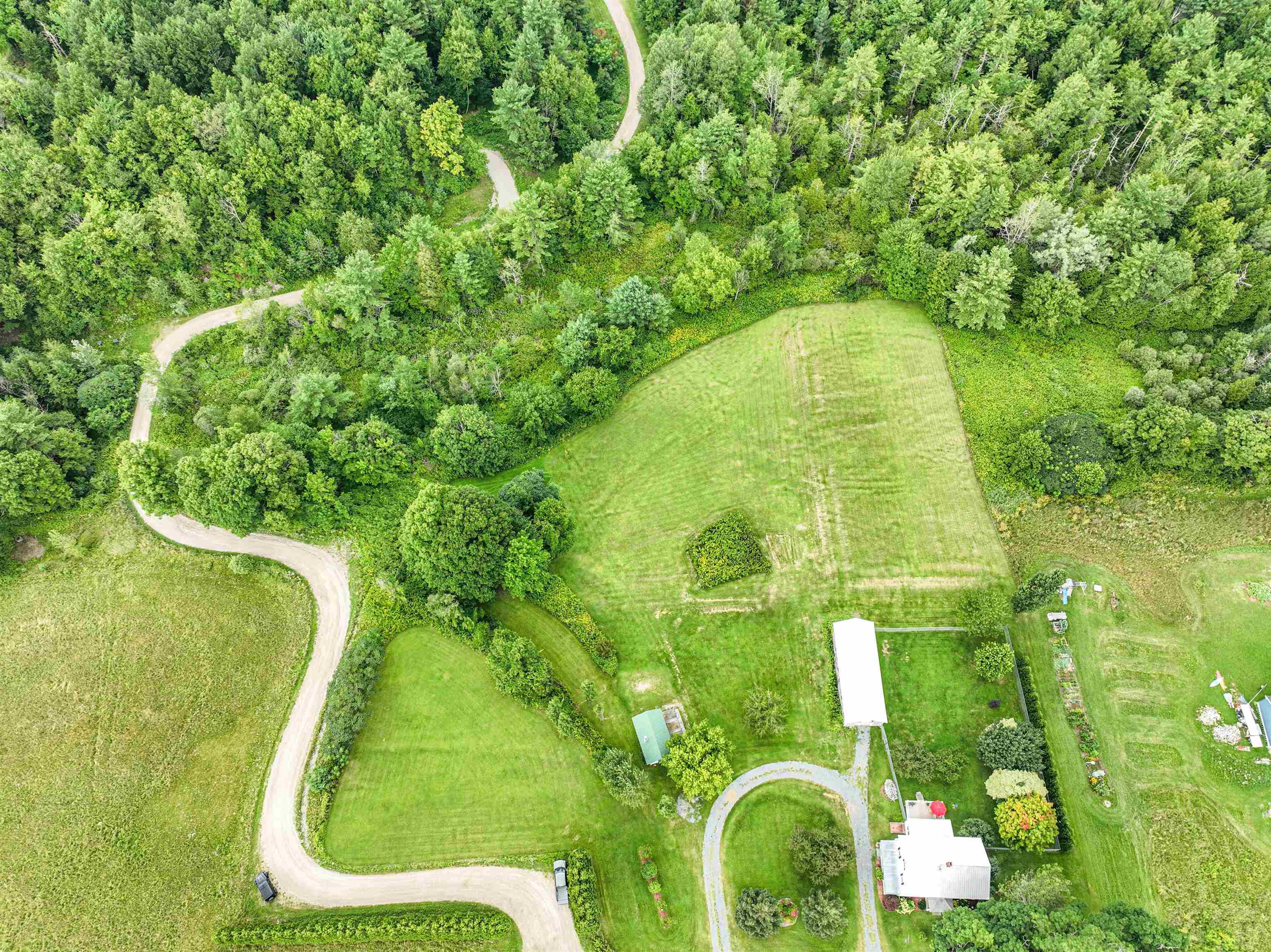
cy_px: 476
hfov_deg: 71.6
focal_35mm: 24
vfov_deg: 56.8
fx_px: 881
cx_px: 636
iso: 100
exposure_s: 1/320
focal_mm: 12.29
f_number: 2.8
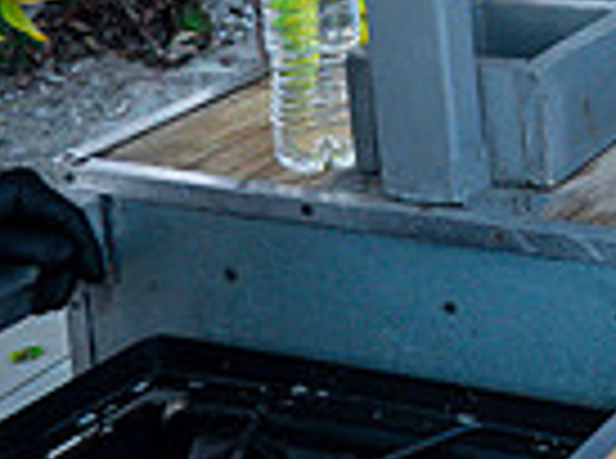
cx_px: 1245
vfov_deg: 14.0
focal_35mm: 98
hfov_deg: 15.7
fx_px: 1739
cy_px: -259
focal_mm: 24
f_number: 5
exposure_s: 1/160
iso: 640
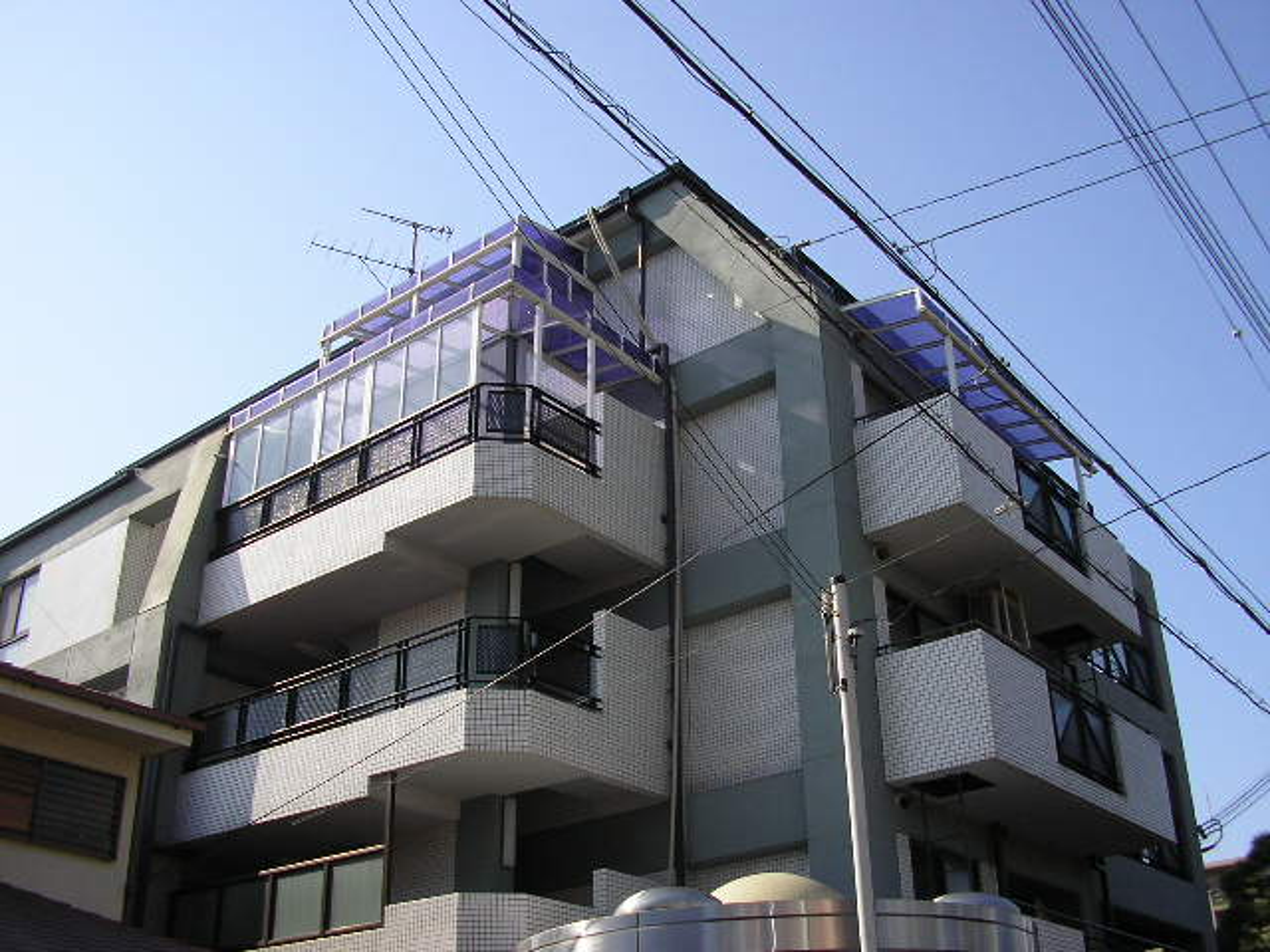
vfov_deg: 37.7
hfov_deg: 49.0
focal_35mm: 38
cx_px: 635
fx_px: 1394
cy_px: 476
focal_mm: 5.8
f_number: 4.1
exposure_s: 1/550
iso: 71
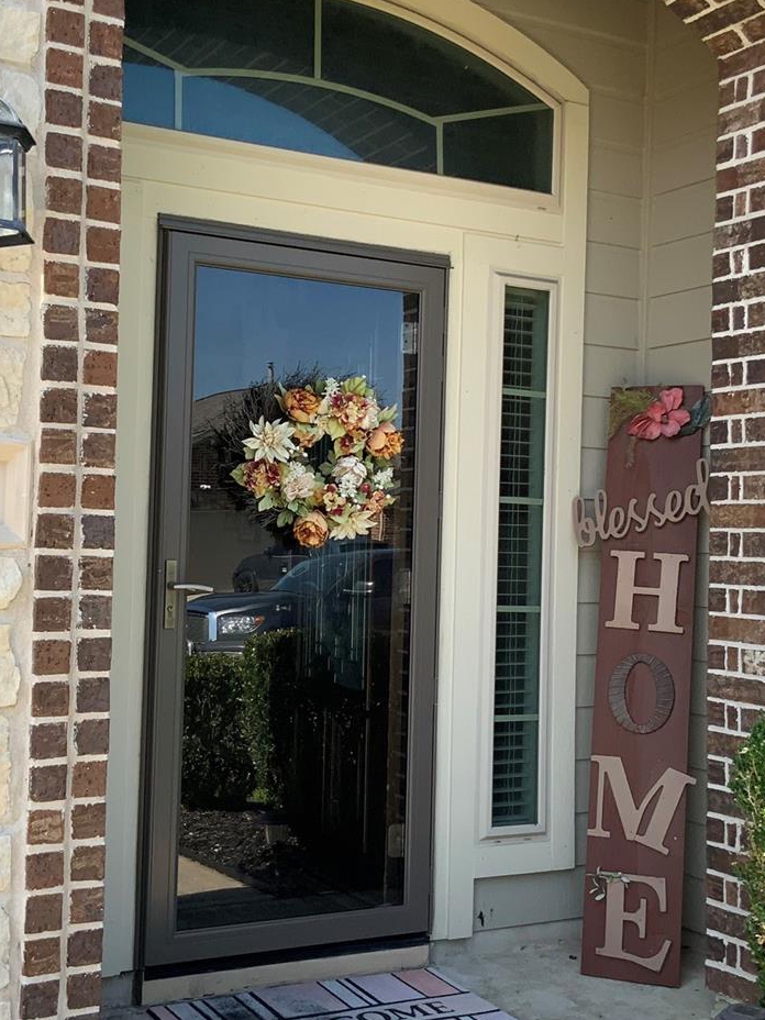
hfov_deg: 30.2
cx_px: 340
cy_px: 506
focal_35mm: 48
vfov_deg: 39.7
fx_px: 1414
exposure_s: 1/627
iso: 16
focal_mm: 3
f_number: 1.8
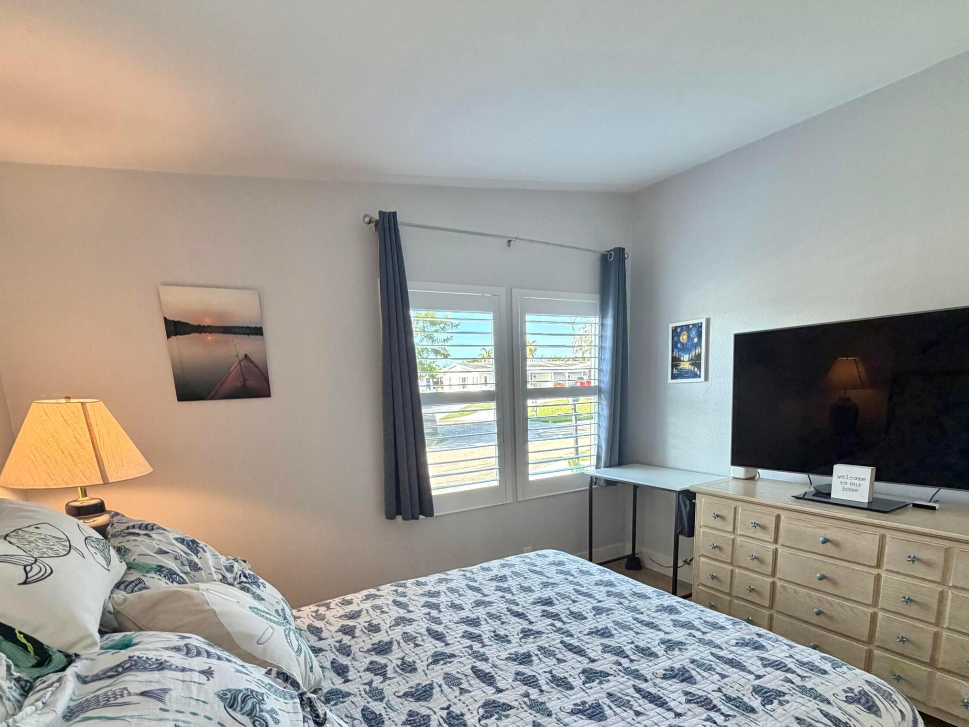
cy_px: 490
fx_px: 532
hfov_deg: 84.6
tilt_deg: -12.0
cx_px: 508
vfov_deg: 66.7
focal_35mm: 19
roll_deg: +2.0
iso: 250
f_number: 2.2
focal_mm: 2.22
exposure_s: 1/120
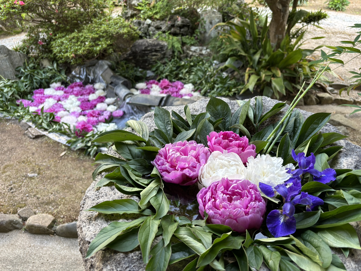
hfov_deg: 67.3
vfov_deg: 53.1
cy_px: 136
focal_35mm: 26
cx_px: 180
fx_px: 271
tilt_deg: -32.8
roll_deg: -0.2
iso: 50
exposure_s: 1/121
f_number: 1.6
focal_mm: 5.96
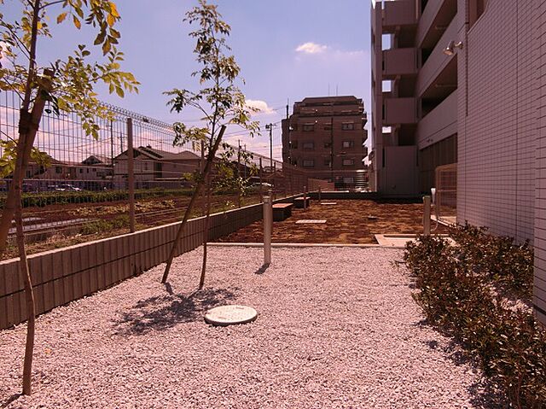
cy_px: 204
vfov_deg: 54.8
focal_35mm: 25
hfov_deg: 69.4
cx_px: 273
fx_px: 394
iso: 80
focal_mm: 4.5
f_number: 7
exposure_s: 1/500
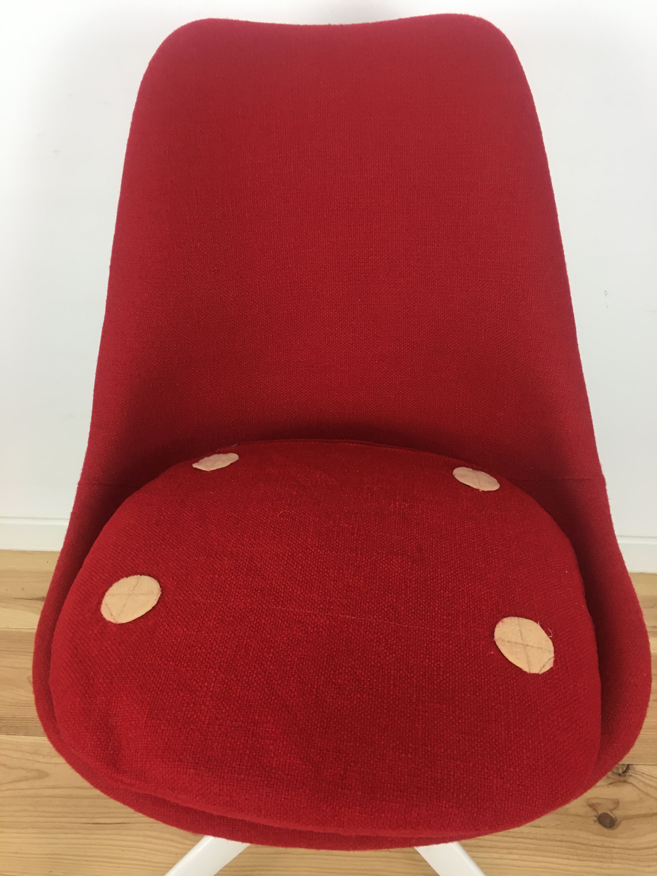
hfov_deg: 48.2
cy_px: 438
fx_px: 734
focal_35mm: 29
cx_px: 328
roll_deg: +1.0
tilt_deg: -36.4
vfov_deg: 61.7
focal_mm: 4.15
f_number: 2.2
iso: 50
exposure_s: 1/33
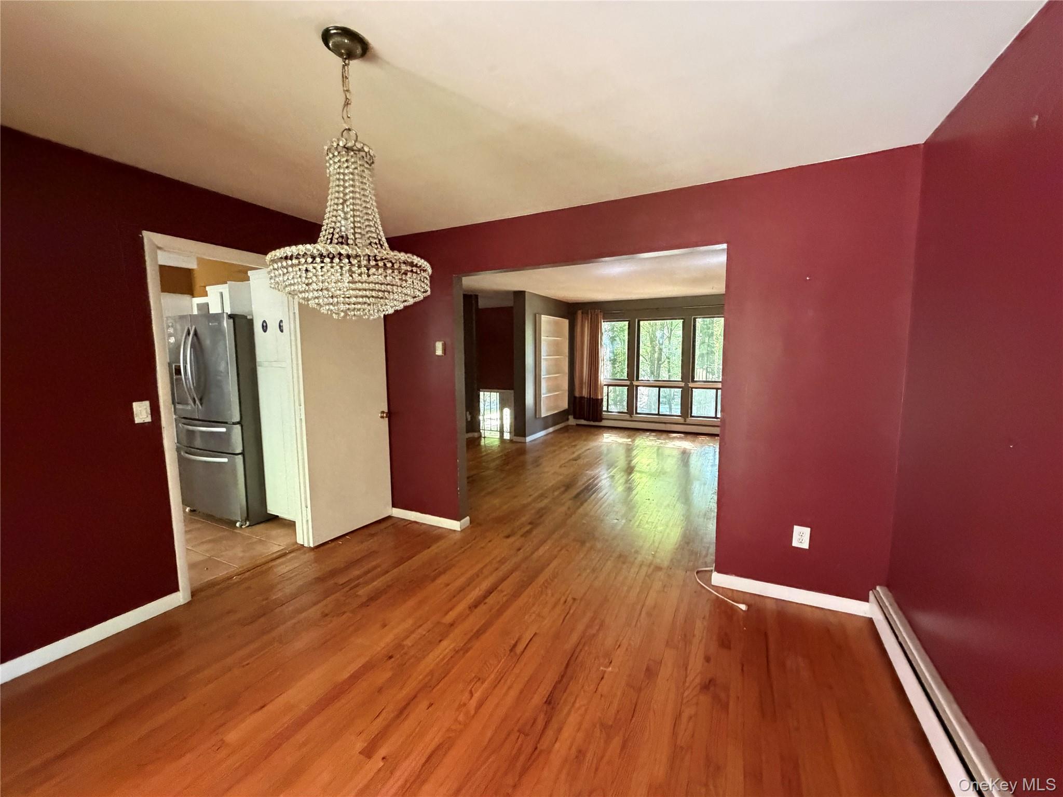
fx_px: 430
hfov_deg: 102.1
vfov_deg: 85.7
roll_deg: +1.0
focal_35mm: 14
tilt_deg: -2.1
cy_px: 398
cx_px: 532
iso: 800
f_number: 2.2
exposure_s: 1/60
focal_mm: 2.22
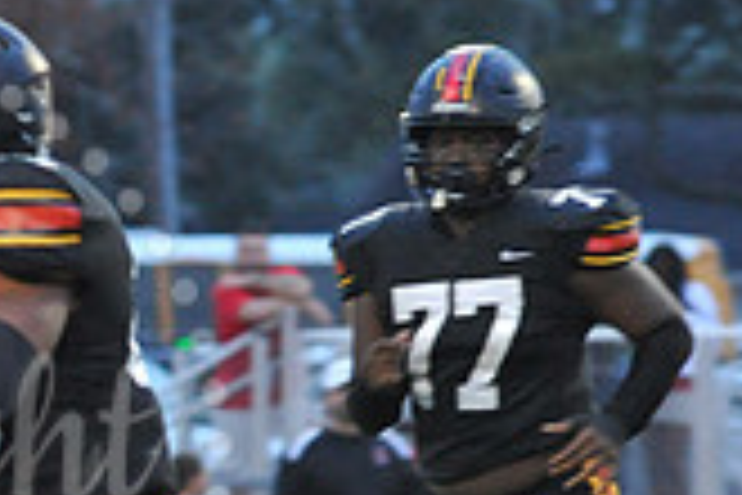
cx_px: -198
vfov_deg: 2.0
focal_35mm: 705
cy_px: 454
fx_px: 14530
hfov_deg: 2.9
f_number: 5.6
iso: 5000
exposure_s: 1/250
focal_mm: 200
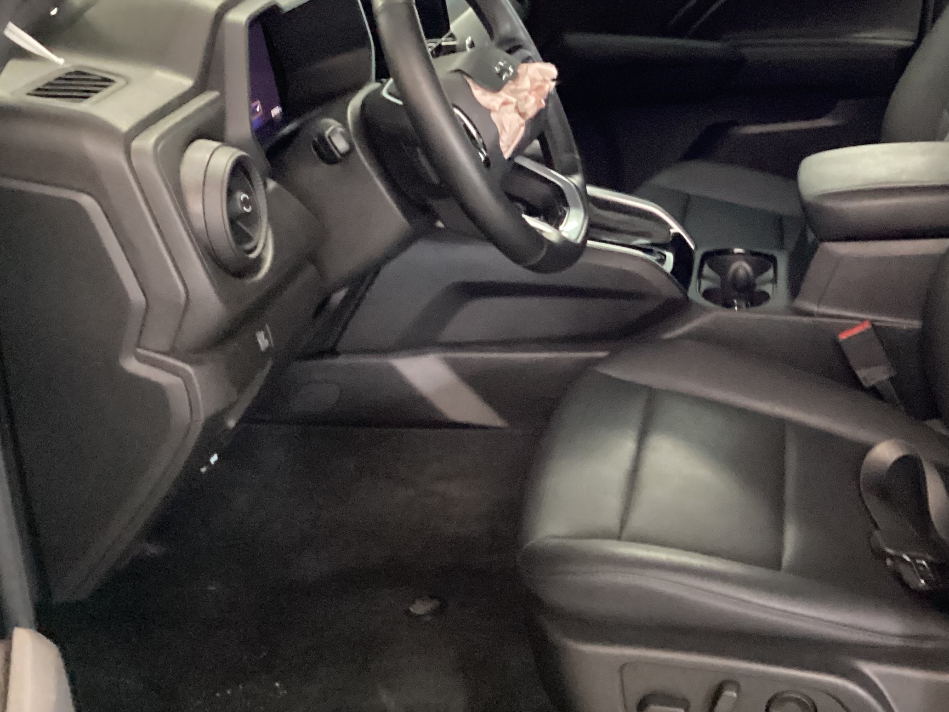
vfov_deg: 29.3
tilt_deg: -20.6
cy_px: 199
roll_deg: -0.8
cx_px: 666
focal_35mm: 49
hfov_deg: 38.3
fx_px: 1343
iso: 640
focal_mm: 3.3
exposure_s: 1/24
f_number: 2.4
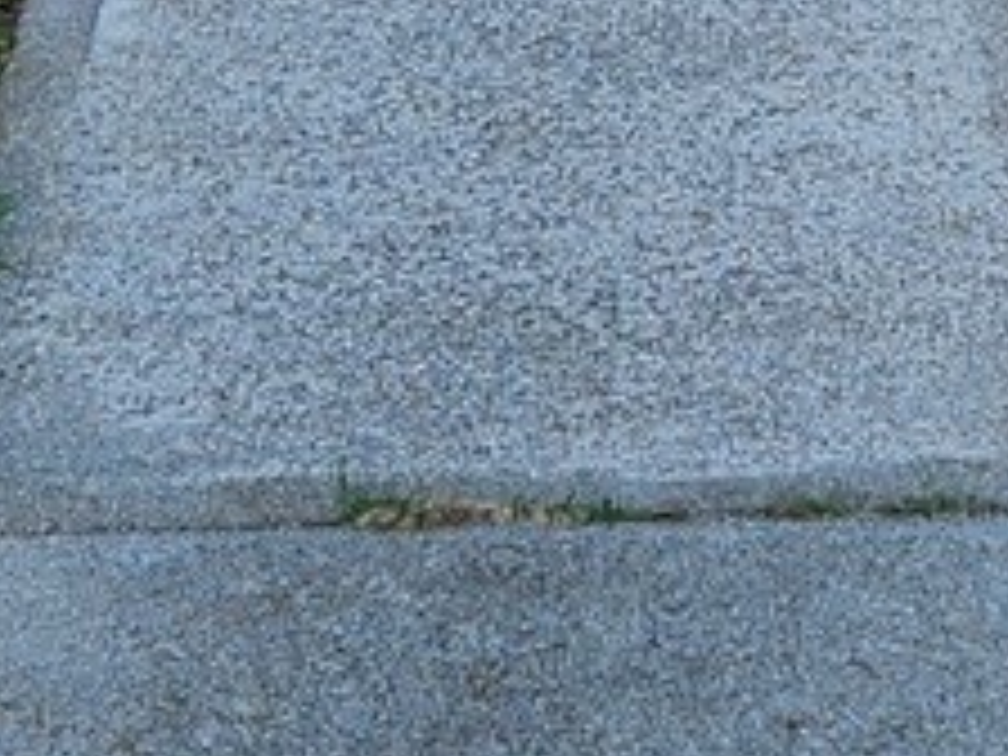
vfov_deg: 8.5
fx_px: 4776
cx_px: 968
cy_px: -837
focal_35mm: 164
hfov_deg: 11.9
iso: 20
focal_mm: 5.4
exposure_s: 1/659
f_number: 1.8
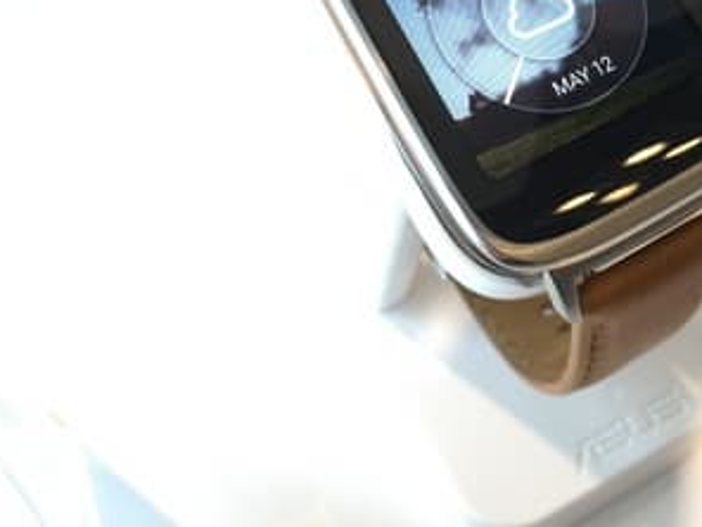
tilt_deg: -50.3
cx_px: 557
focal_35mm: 49
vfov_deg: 28.8
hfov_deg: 37.6
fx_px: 994
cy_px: 84
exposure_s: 1/15
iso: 32
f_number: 2.2
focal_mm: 4.15
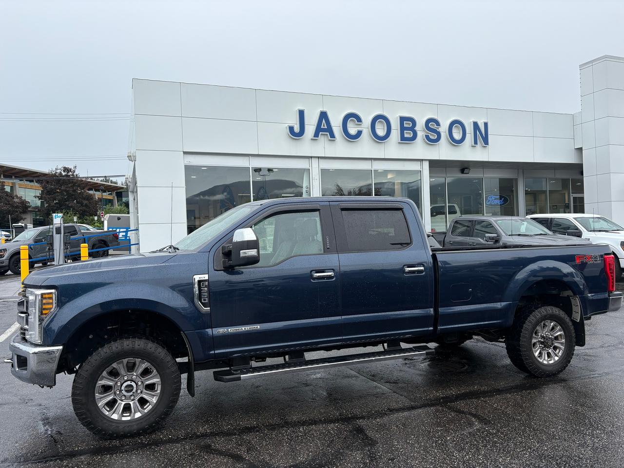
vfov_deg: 53.1
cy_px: 234
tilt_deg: -0.3
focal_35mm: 26
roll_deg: +2.0
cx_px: 312
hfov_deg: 67.3
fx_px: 469
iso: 50
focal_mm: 5.96
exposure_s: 1/1517
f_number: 1.6
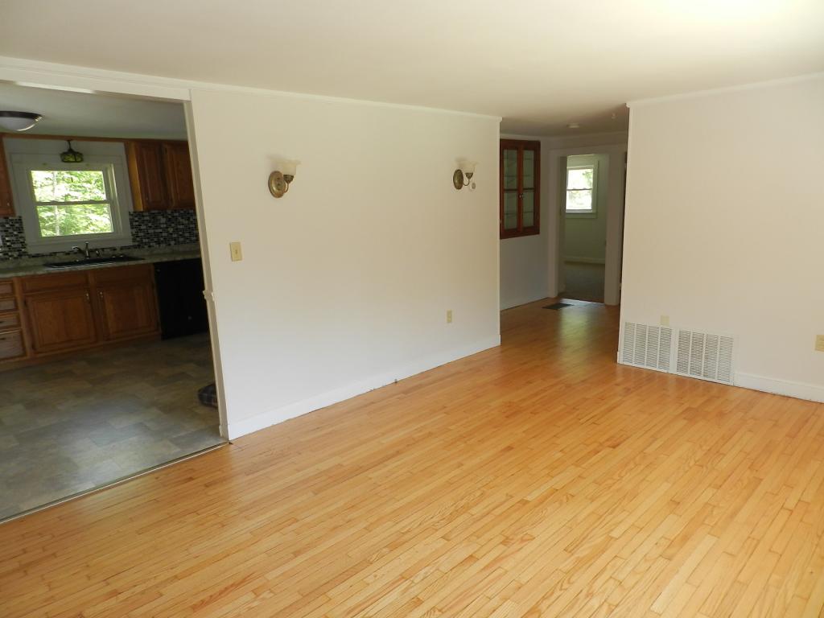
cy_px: 309
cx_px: 412
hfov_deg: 73.9
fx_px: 547
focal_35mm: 23
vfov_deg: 58.9
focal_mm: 4
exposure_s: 1/60
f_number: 3.4
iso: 160
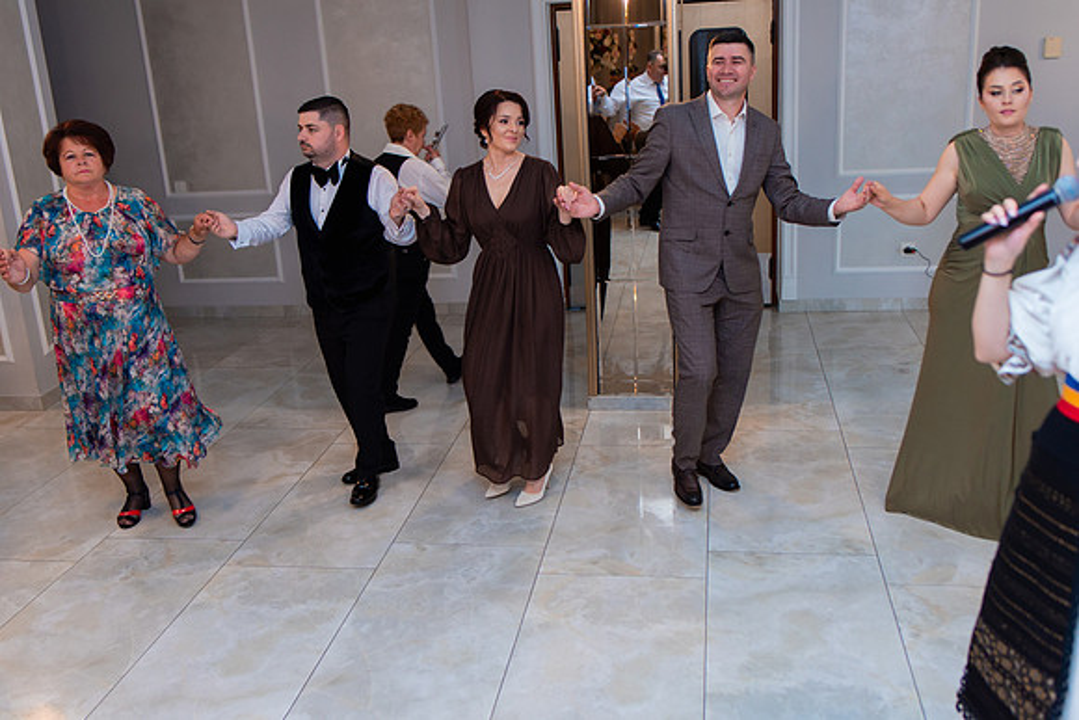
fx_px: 1049
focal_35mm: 35
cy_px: 360
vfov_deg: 37.9
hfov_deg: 54.4
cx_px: 540
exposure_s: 1/200
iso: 1250
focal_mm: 35
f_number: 2.8
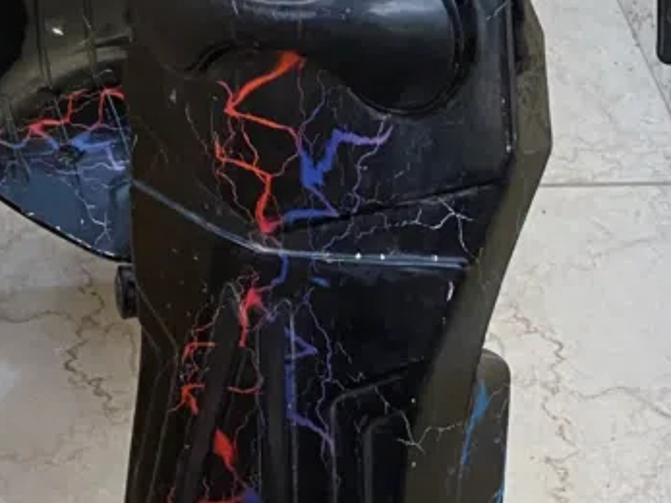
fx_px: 930
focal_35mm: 48
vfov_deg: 29.4
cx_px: 385
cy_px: 418
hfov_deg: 39.6
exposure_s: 1/40
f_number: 1.8
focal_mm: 4.25
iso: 500
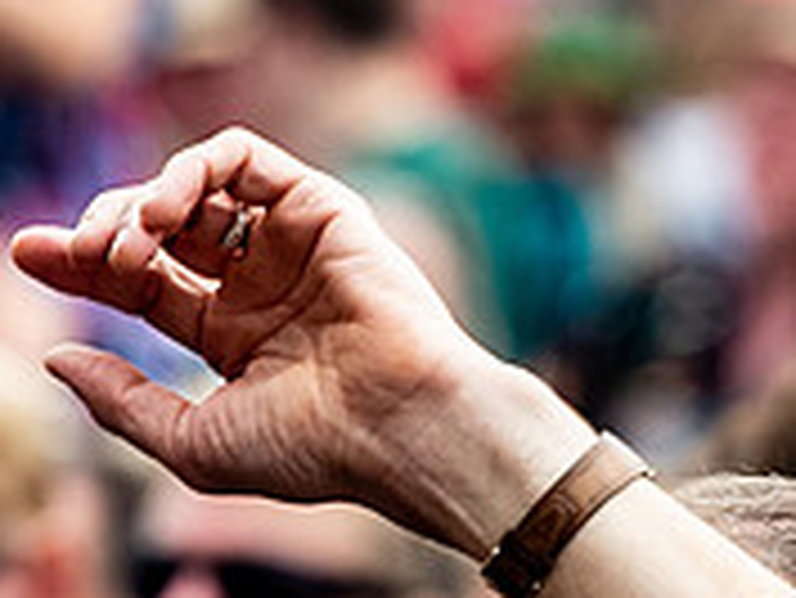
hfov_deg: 1.4
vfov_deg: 1.1
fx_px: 32031
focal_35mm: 1392
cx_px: 1021
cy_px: 441
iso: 180
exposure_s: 1/500
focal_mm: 200
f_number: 4.5
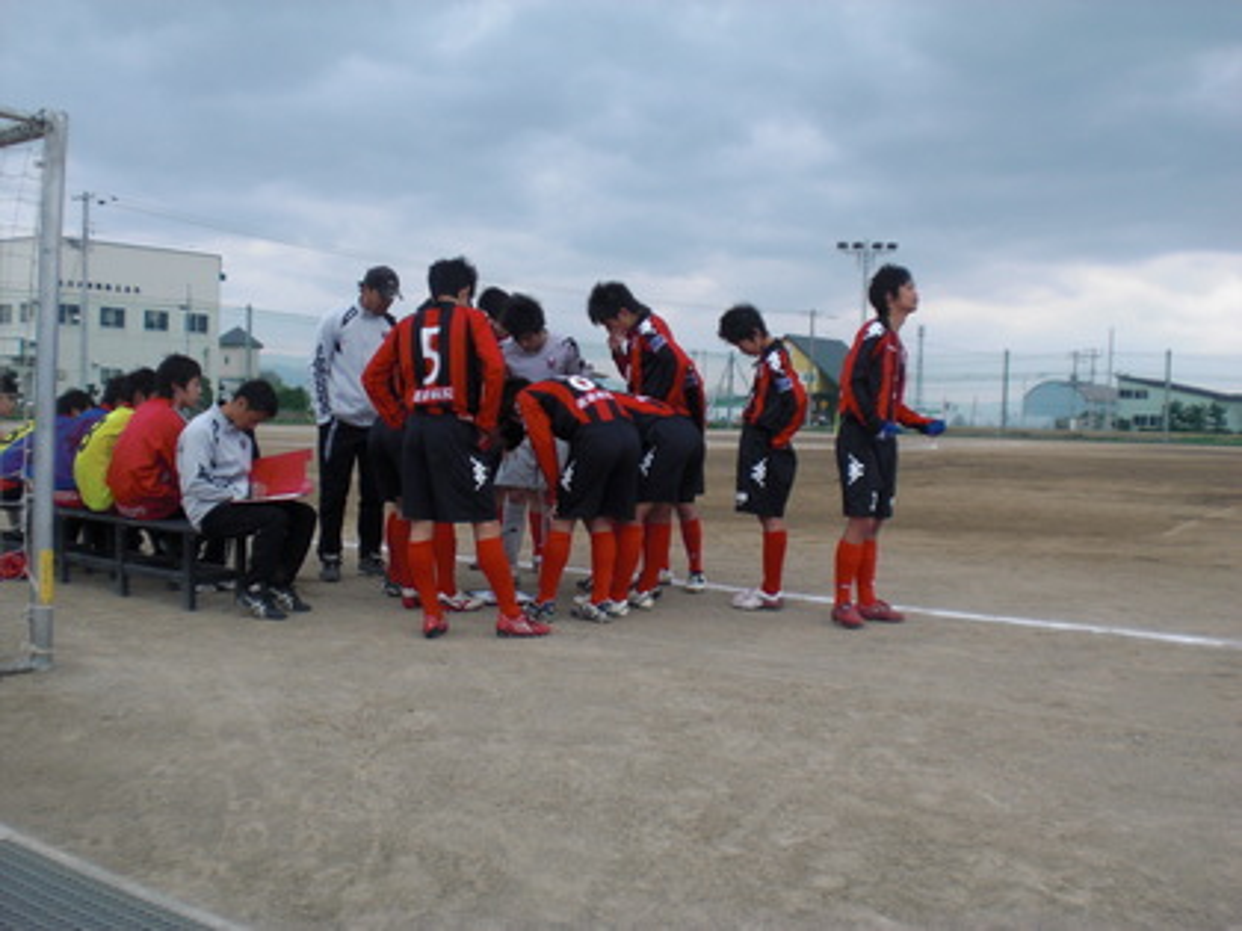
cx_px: 621
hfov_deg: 49.0
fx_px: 1363
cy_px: 466
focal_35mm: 38
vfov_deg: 37.7
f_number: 3.1
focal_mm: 6.3
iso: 64
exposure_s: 1/200
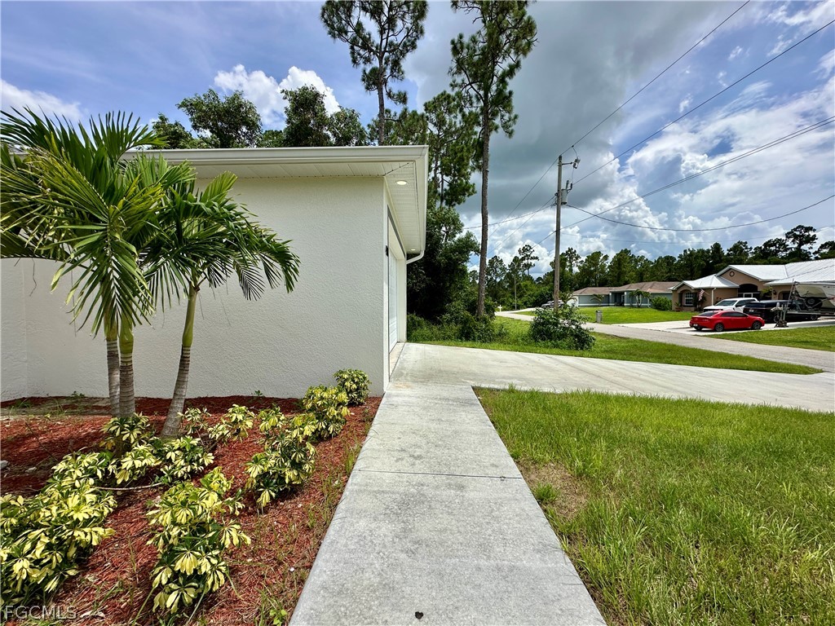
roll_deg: +0.3
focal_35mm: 14
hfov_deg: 102.1
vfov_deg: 85.7
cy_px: 313
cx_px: 418
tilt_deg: -1.6
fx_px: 338
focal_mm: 2.22
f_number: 2.2
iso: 50
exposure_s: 1/2817
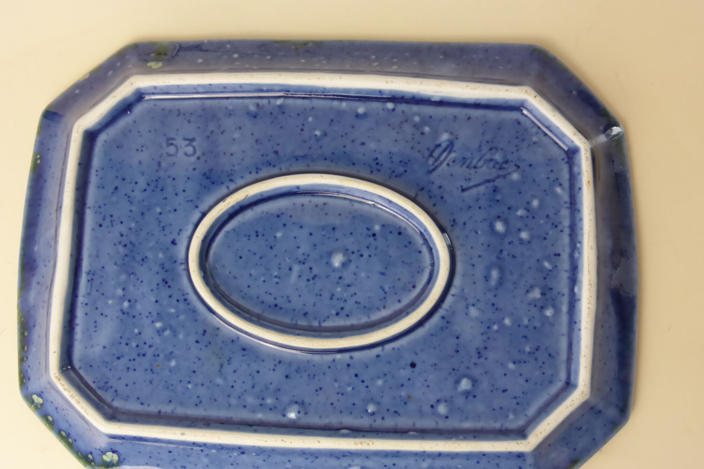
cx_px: 349
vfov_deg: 32.6
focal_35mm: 41
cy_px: 263
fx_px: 802
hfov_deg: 47.4
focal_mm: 6.9
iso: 400
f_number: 3.9
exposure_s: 1/60
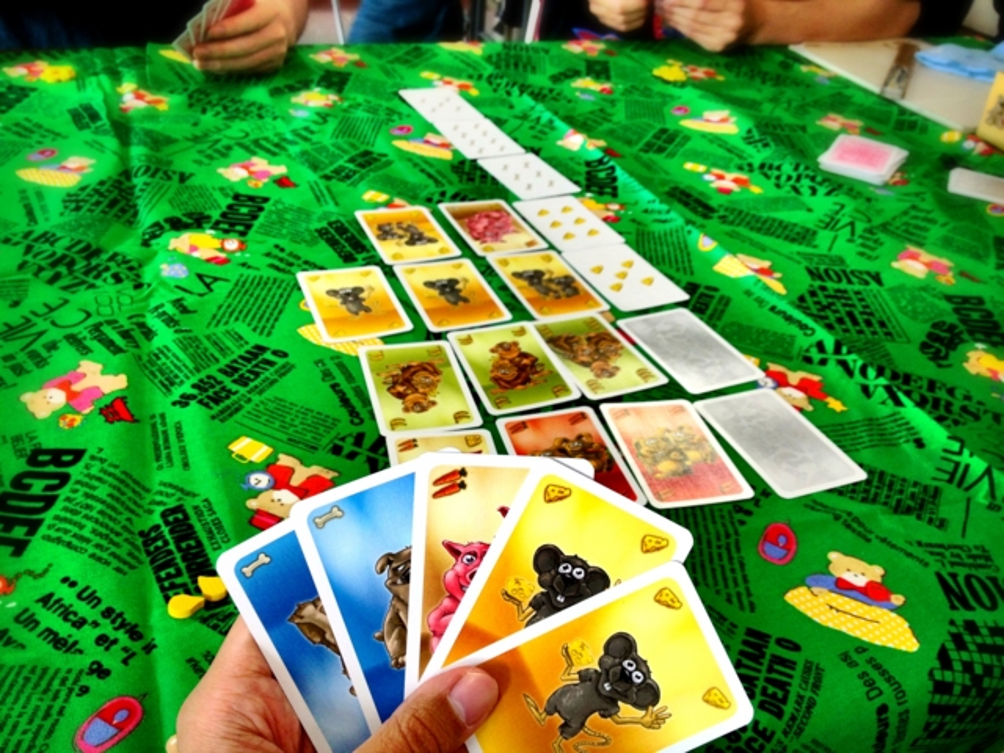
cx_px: 502
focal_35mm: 35
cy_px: 376
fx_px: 1015
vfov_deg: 40.7
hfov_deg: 52.6
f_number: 2.4
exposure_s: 1/60
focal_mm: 4.28
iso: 64
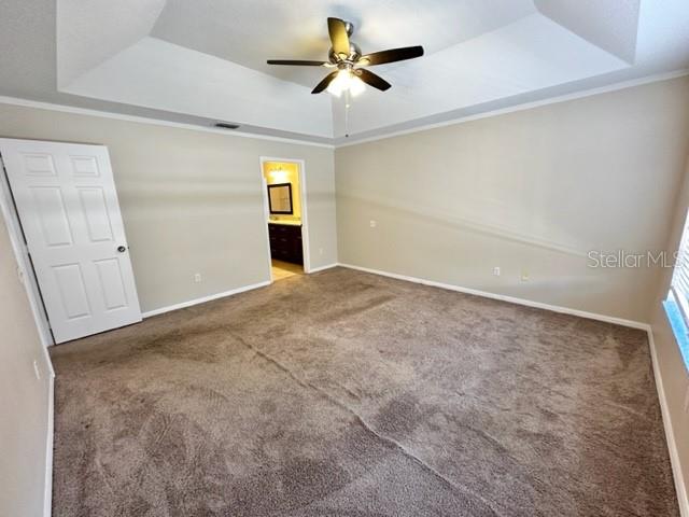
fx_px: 279
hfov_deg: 102.1
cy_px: 258
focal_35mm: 14
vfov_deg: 85.7
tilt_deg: -12.4
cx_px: 344
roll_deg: +1.2
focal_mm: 2.22
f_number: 2.2
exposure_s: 1/60
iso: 160
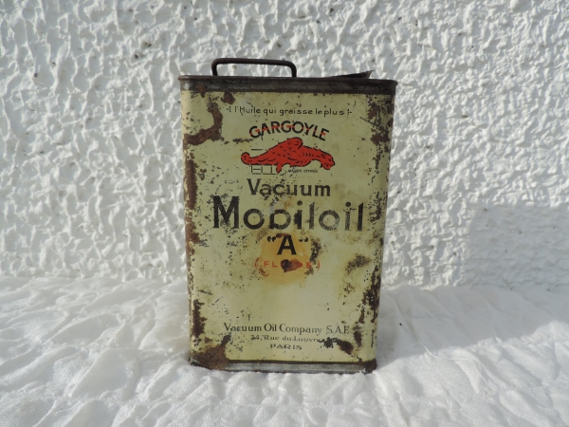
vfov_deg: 56.8
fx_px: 394
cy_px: 214
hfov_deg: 71.6
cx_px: 284
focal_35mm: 24
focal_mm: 4.3
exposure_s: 1/1250
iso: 80
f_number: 3
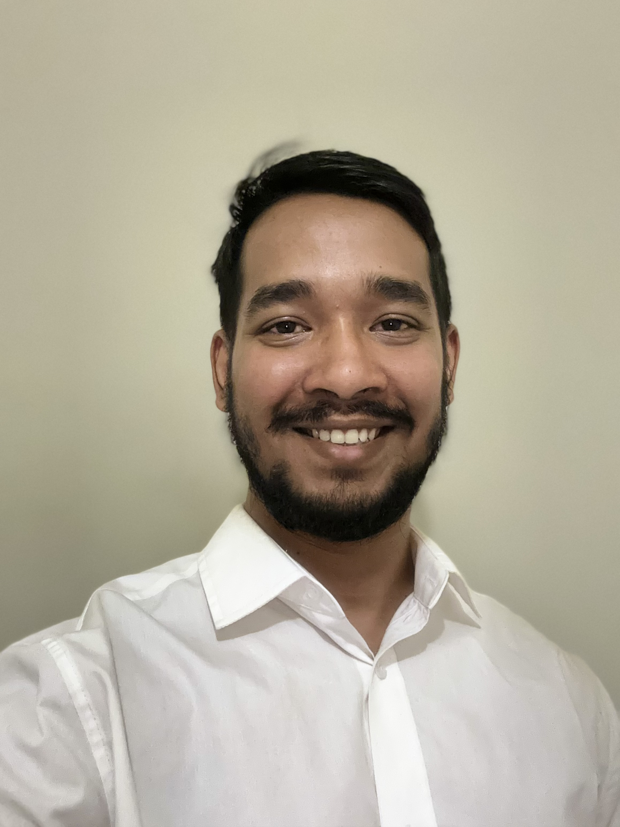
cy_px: 414
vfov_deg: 60.0
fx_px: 716
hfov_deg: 46.8
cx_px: 310
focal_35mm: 30
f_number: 1.9
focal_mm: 2.69
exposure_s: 1/50
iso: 500
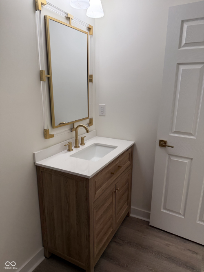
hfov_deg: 56.8
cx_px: 102
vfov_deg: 71.6
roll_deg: +0.1
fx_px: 189
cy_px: 136
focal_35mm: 24
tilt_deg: -13.0
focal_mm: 6.76
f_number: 1.78
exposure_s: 1/120
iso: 125
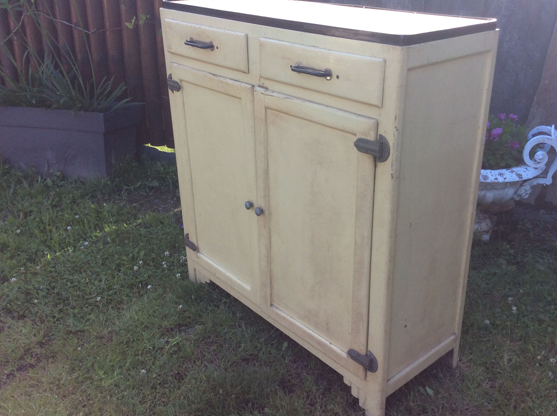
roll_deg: +0.0
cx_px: 308
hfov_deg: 51.3
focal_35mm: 36
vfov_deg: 39.5
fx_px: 578
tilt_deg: -24.8
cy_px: 196
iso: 32
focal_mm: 3.3
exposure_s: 1/160
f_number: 2.4
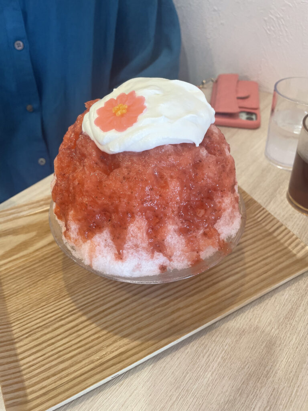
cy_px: 206
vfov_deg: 67.3
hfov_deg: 53.1
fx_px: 308
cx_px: 154
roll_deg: +0.3
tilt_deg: -42.9
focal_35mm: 26
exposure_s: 1/121
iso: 125
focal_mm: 4.2
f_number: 1.6
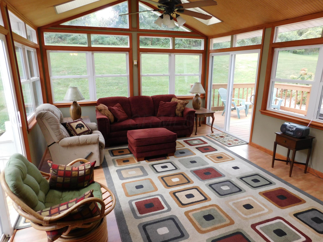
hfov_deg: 73.9
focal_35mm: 23
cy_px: 121
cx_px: 162
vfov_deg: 58.9
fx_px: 215
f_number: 3
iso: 125
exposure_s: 1/60
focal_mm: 4
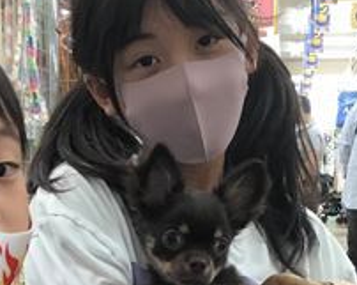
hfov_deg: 21.2
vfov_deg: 16.8
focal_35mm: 90
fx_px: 950
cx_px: 118
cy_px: 264
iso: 64
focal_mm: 3.3
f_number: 2.4
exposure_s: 1/33
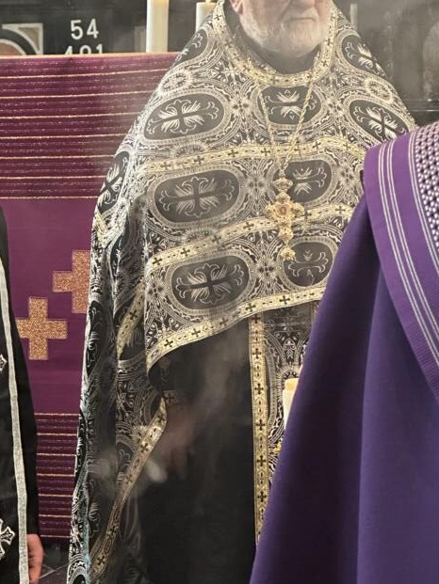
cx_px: 154
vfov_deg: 15.5
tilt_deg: -1.3
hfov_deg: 11.7
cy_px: 181
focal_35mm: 127
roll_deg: +0.7
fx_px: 2147
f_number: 2.8
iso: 800
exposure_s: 1/41
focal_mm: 9
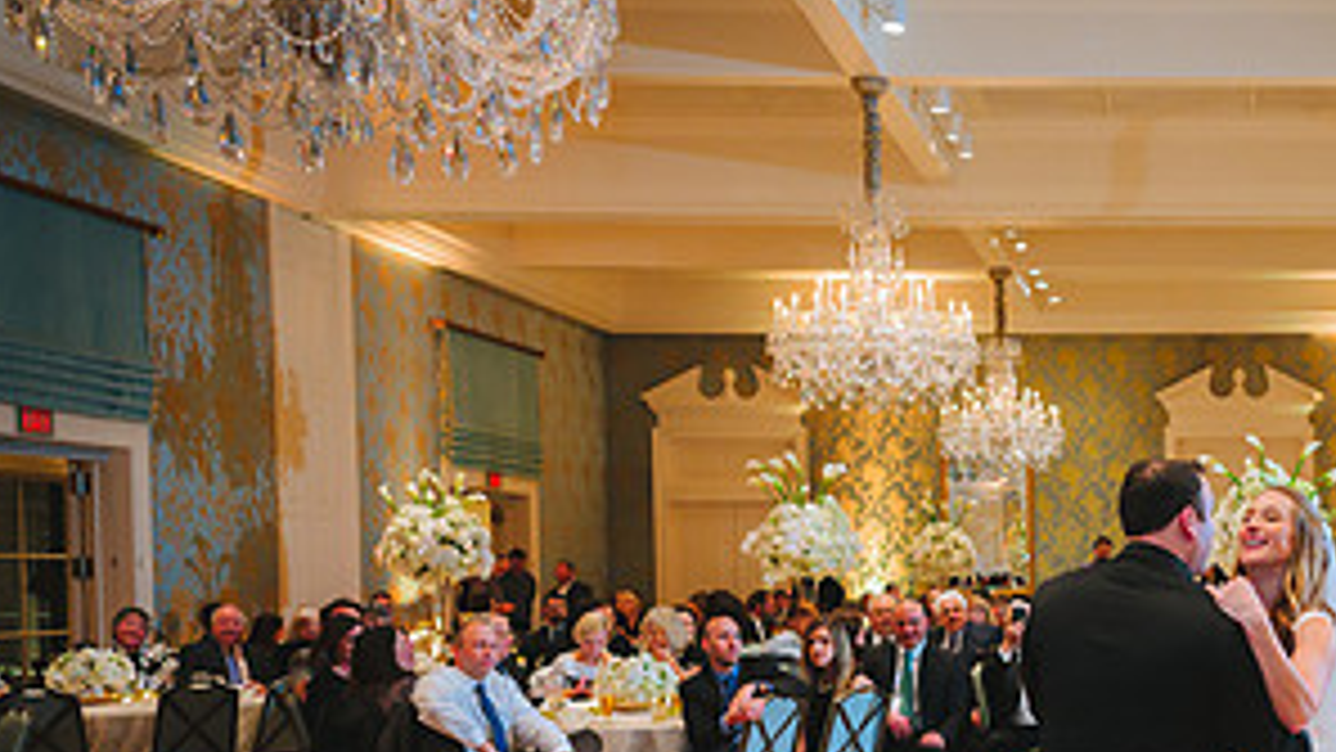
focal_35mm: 49
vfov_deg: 23.9
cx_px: 1237
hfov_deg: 38.7
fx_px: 1736
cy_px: 639
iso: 2500
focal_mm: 24
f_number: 2.8
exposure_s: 1/60
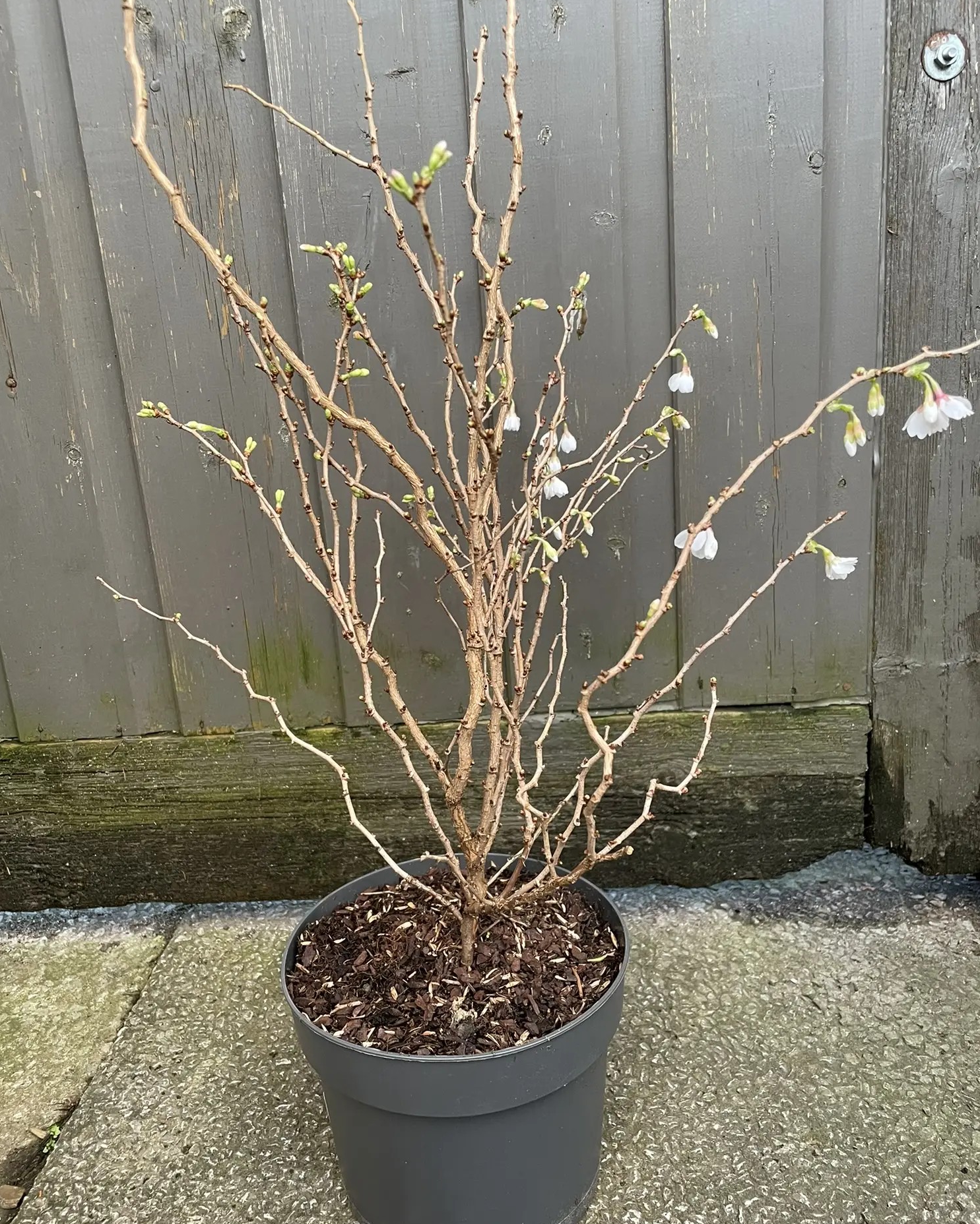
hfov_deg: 51.5
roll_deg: +4.0
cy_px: 609
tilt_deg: -16.4
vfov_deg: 62.2
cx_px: 484
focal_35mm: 28
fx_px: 1015
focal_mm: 4.2
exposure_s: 1/88
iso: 125
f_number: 1.6
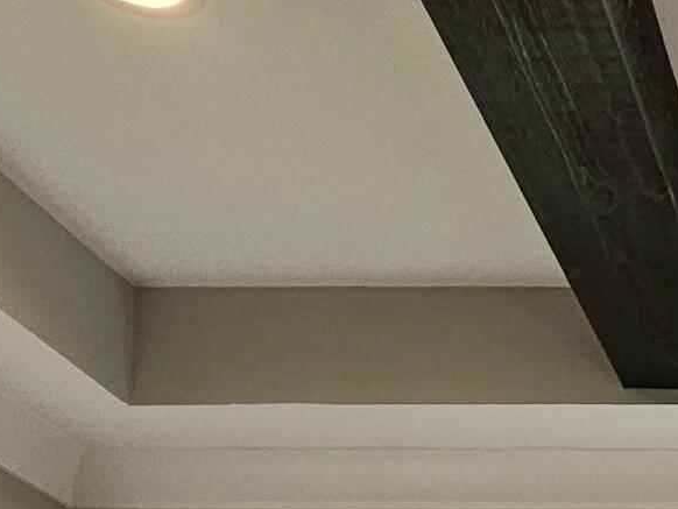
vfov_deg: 16.5
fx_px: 1313
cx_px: 967
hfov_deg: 24.0
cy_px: 1030
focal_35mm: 67
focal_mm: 2.2
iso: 64
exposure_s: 1/120
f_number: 2.2
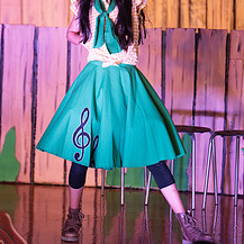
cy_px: 87
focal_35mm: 317
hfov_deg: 5.5
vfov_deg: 5.5
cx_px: 83
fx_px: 2528
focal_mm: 180
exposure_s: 1/200
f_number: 2.8
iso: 1000
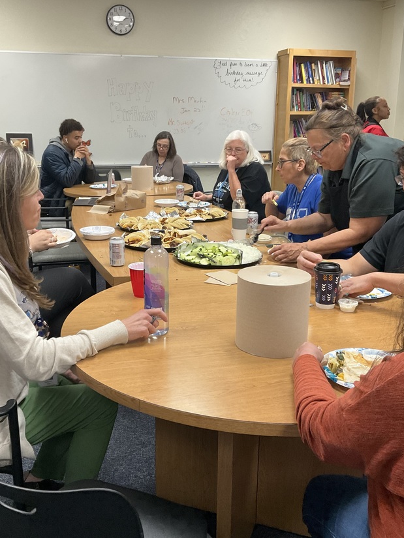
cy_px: 263
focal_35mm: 36
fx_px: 560
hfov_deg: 39.6
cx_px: 188
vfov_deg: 51.3
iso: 125
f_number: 1.8
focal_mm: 3
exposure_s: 1/60
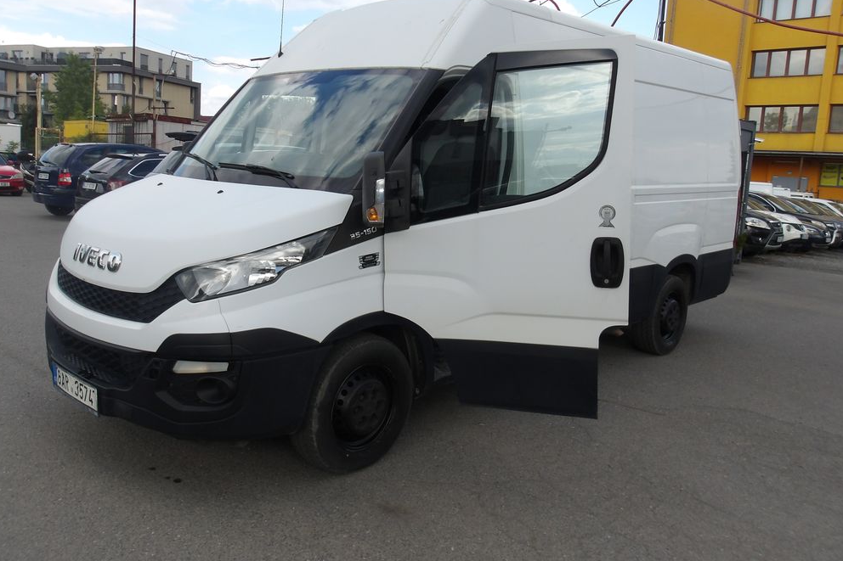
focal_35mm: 29
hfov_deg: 63.7
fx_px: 679
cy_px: 249
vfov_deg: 44.9
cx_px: 411
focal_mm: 4.9
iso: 100
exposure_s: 1/692
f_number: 3
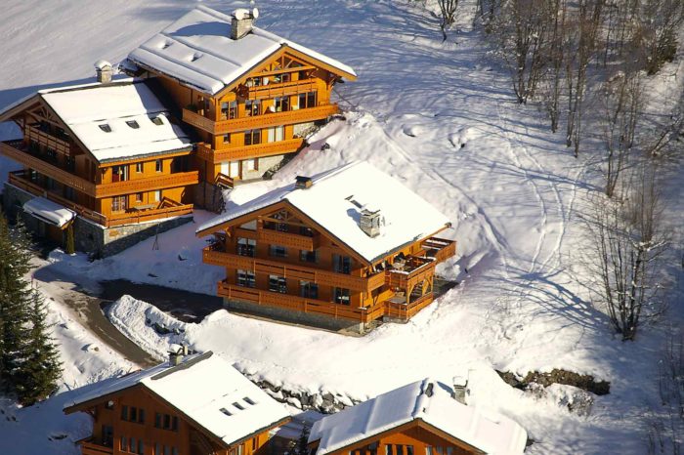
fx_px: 5697
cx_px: 342
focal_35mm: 300
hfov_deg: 6.9
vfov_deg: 4.6
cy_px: 228
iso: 200
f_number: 5.6
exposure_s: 1/1000
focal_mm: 200
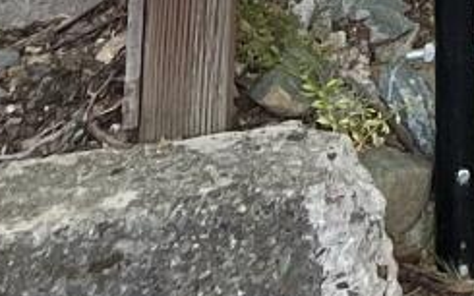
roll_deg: -1.1
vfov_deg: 4.6
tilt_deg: +4.6
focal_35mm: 225
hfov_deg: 8.0
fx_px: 2906
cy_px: -1331
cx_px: 1422
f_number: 1.5
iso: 50
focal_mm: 5.7
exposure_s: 1/404
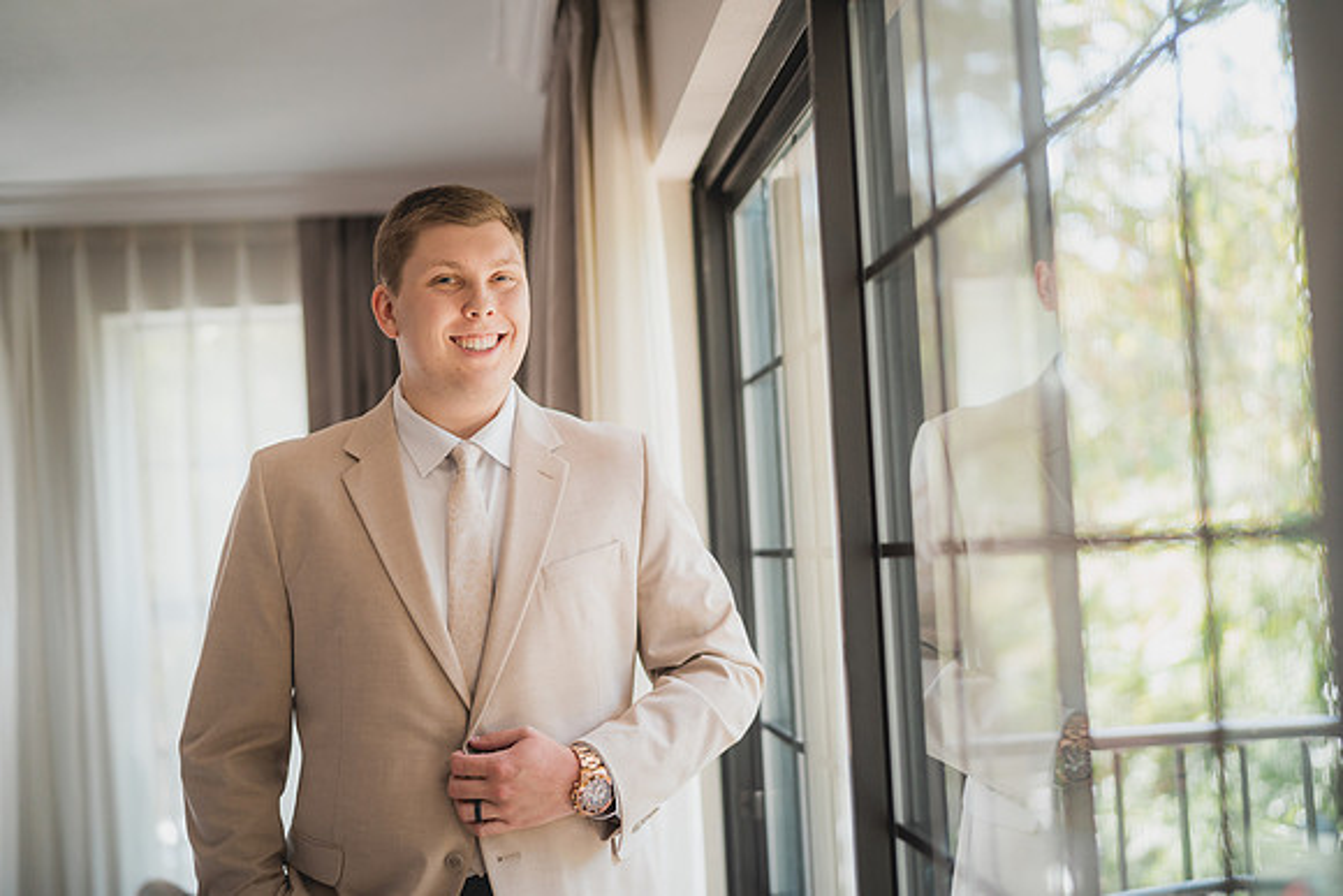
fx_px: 1866
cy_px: 448
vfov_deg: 27.0
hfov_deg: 39.6
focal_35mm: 50
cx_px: 672
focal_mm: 50
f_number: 1.4
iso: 800
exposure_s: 1/800
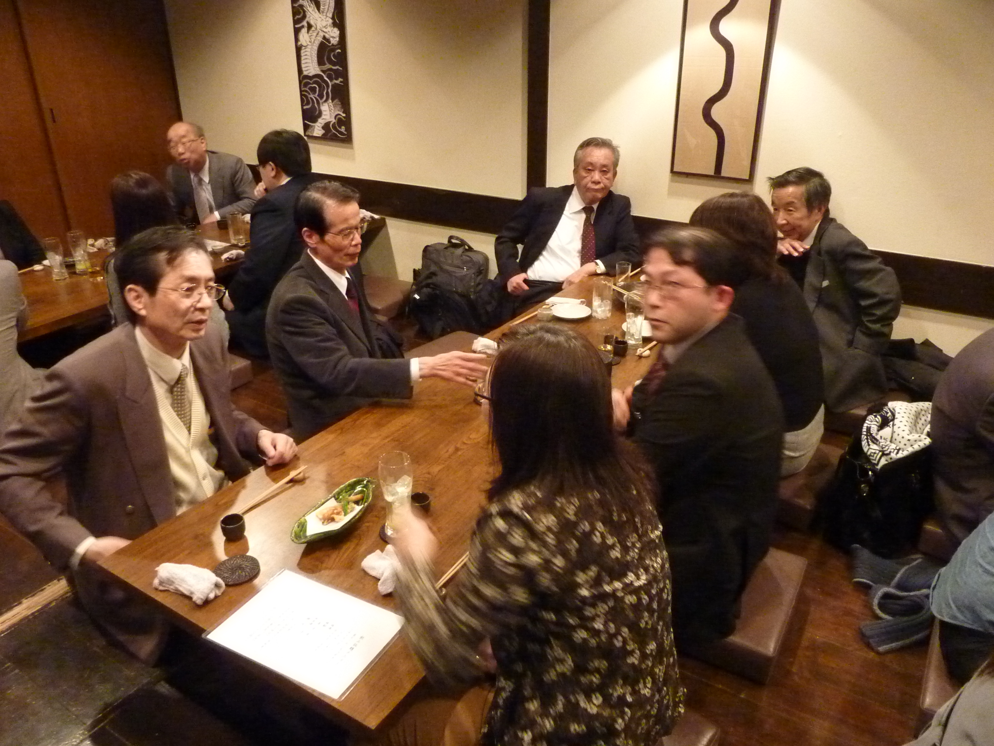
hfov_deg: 69.4
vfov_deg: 54.9
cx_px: 497
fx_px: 718
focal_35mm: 25
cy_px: 373
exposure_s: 1/15
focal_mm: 4.1
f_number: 3.3
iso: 800
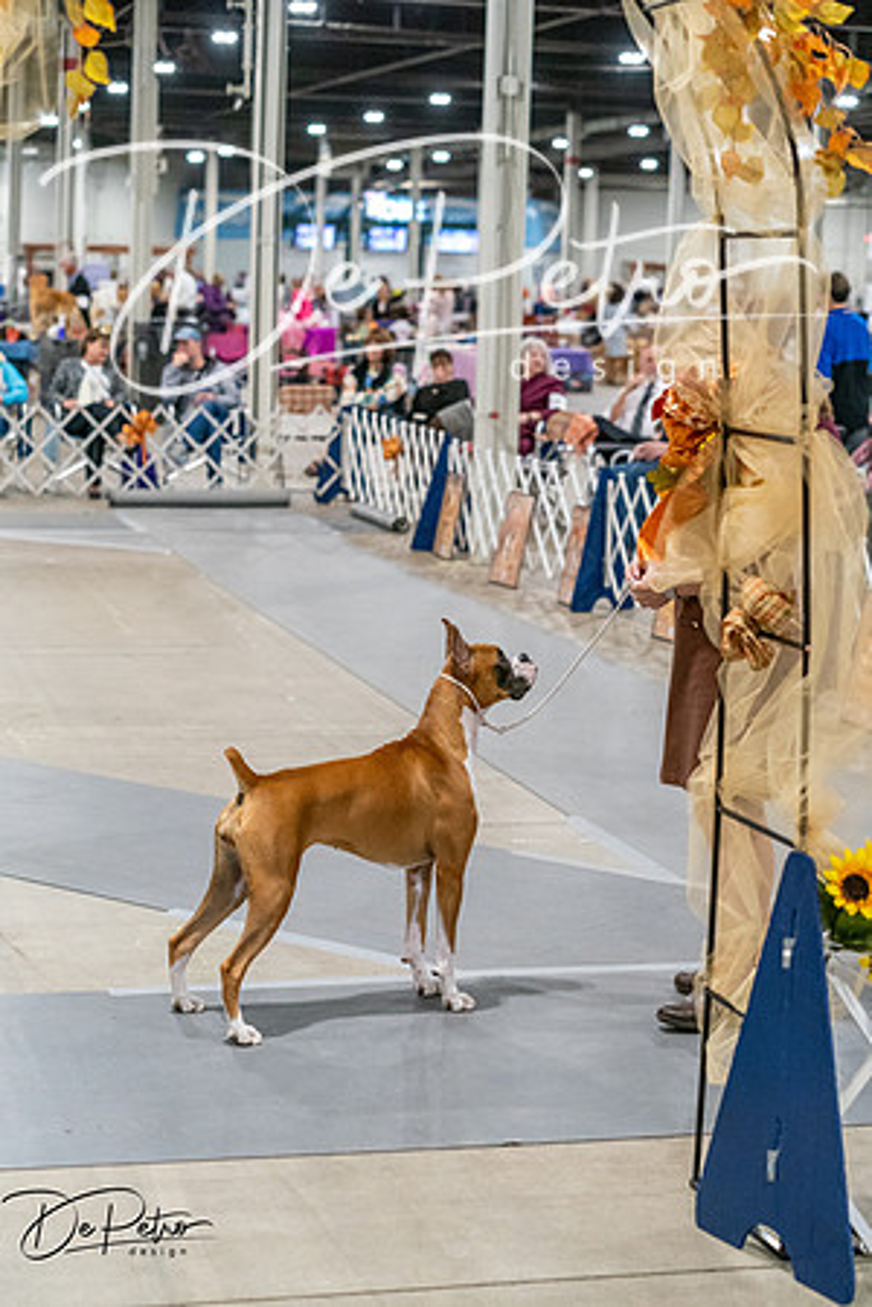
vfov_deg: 28.5
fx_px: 2579
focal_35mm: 71
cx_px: 436
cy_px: 654
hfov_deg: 19.2
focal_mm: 71
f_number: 3.5
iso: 6400
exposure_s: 1/250
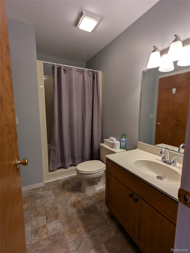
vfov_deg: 94.5
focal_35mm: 16
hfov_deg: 78.1
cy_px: 126
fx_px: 117
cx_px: 95
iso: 87
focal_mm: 2.35
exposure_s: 1/40
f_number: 2.2
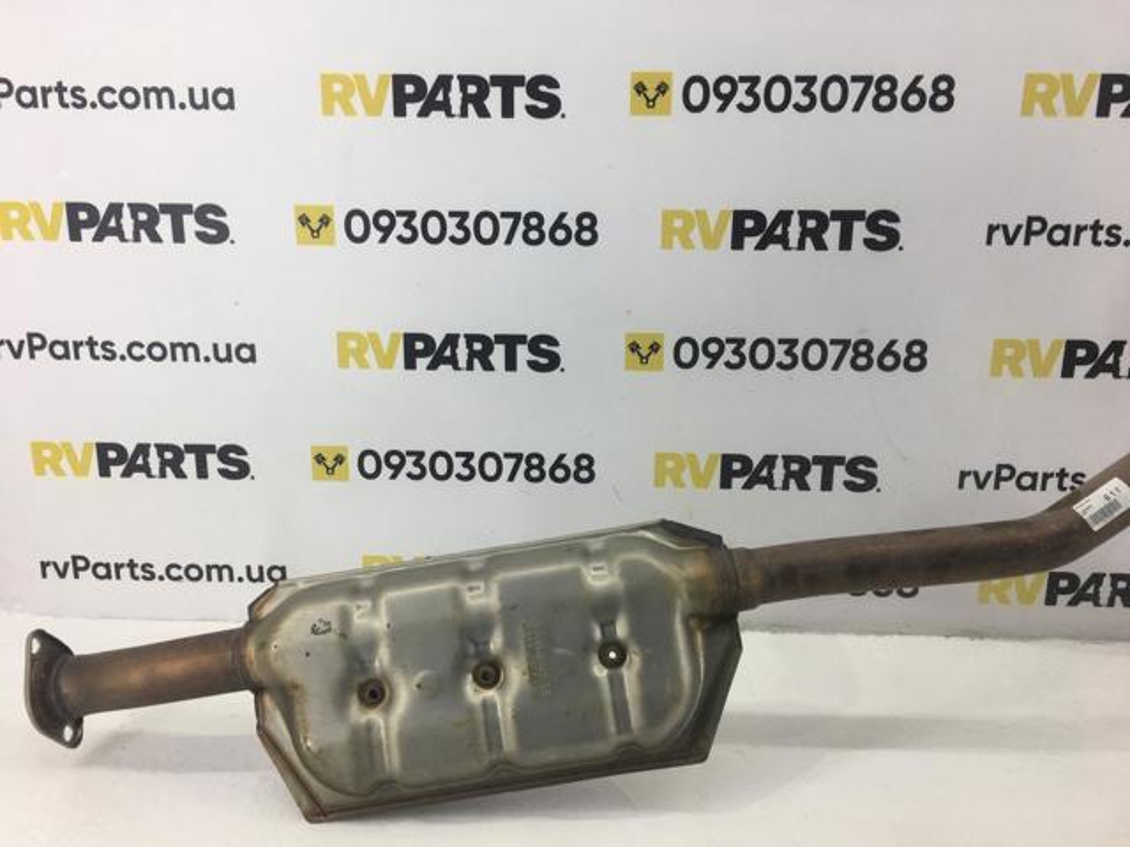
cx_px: 565
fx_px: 947
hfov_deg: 61.7
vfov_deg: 48.2
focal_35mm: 29
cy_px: 424
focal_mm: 4.15
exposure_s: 1/100
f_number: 2.2
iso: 40
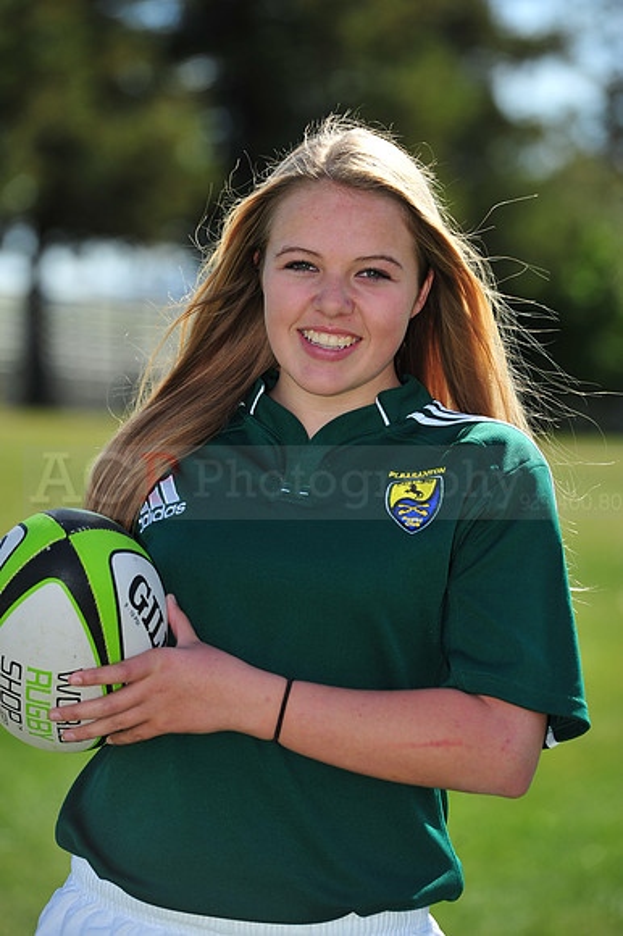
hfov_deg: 7.4
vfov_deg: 11.1
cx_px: 312
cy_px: 468
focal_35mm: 185
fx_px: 4808
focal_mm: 185
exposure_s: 1/1000
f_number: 4.5
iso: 200
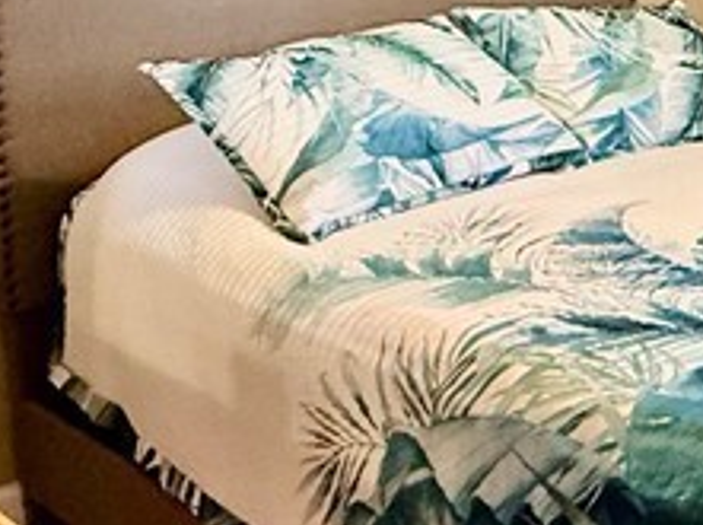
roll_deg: -2.6
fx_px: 1318
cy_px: 70
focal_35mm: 65
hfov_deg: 26.0
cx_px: 884
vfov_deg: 22.1
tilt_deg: -9.6
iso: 400
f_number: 2.2
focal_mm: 2.22
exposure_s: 1/120
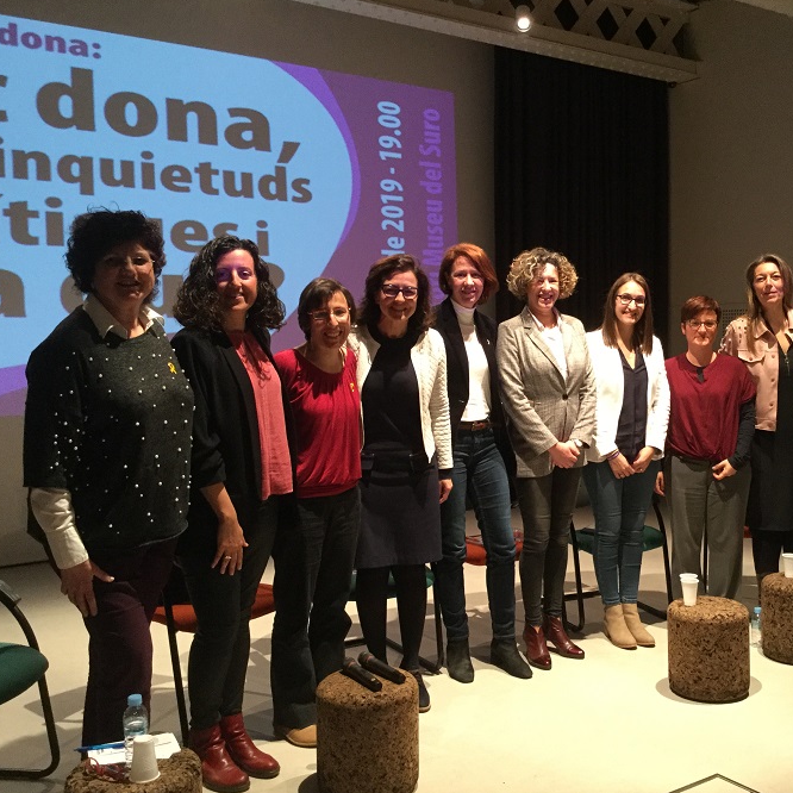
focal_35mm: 37
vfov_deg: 44.9
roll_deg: -0.8
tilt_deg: -5.4
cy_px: 394
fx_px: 959
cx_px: 487
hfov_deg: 44.6
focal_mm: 3.3
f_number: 2.4
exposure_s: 1/33
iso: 200
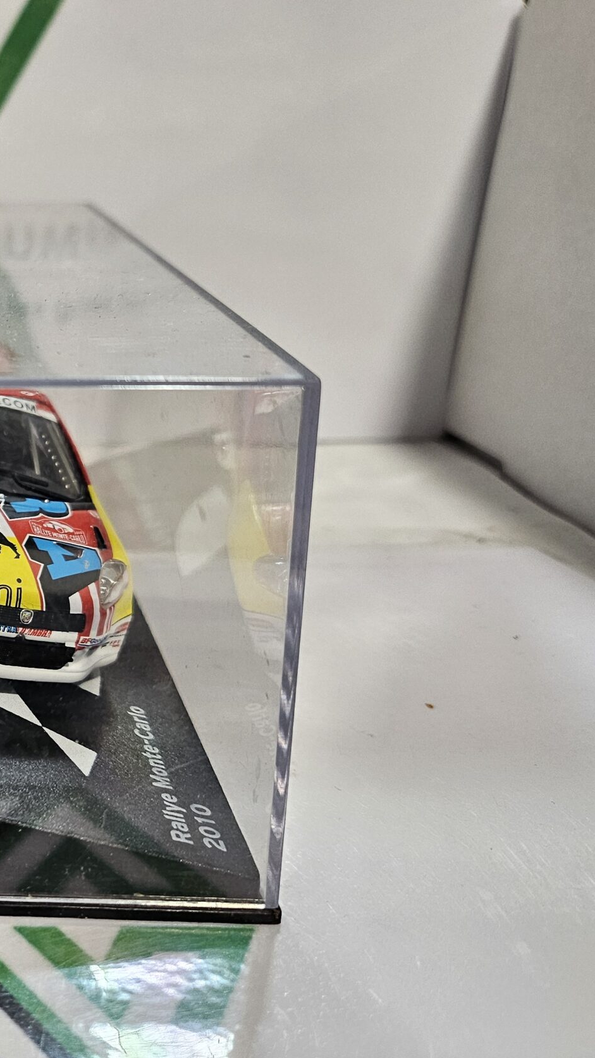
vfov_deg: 50.5
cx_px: -183
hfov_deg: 25.5
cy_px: 545
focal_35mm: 40
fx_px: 1122
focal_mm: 5
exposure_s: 1/100
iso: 160
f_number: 1.8
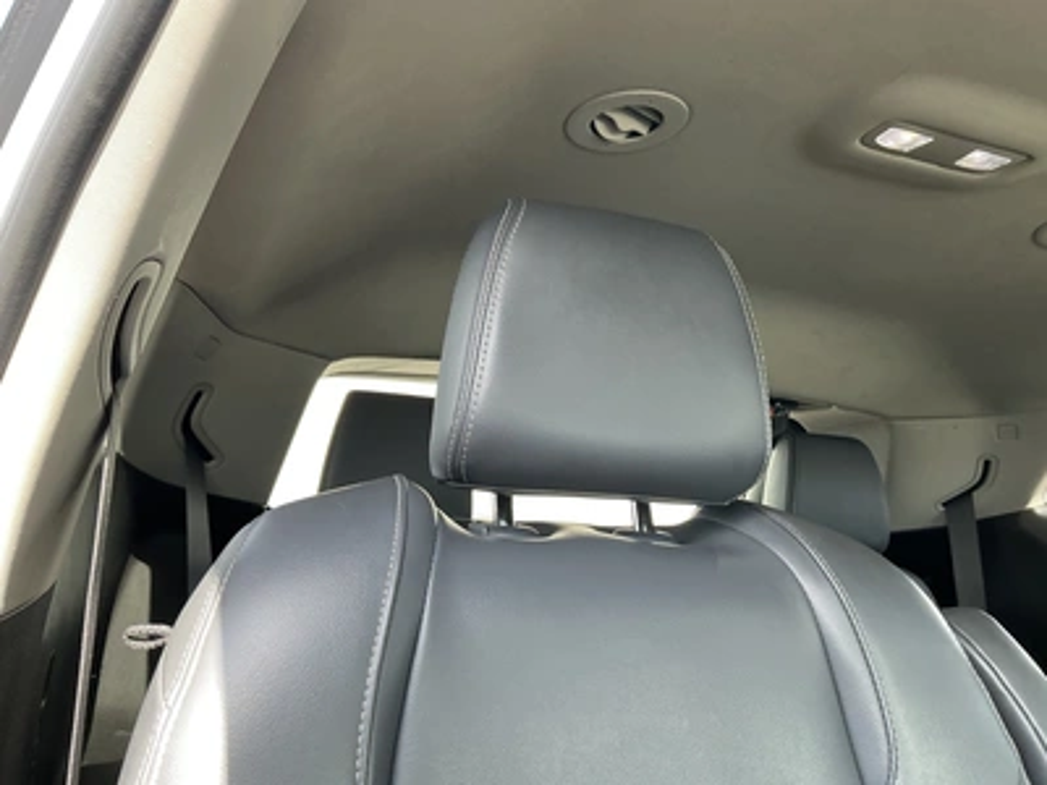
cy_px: 392
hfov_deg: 63.4
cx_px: 524
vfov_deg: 49.7
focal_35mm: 28
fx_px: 847
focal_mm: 3
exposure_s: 1/122
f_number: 1.8
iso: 64
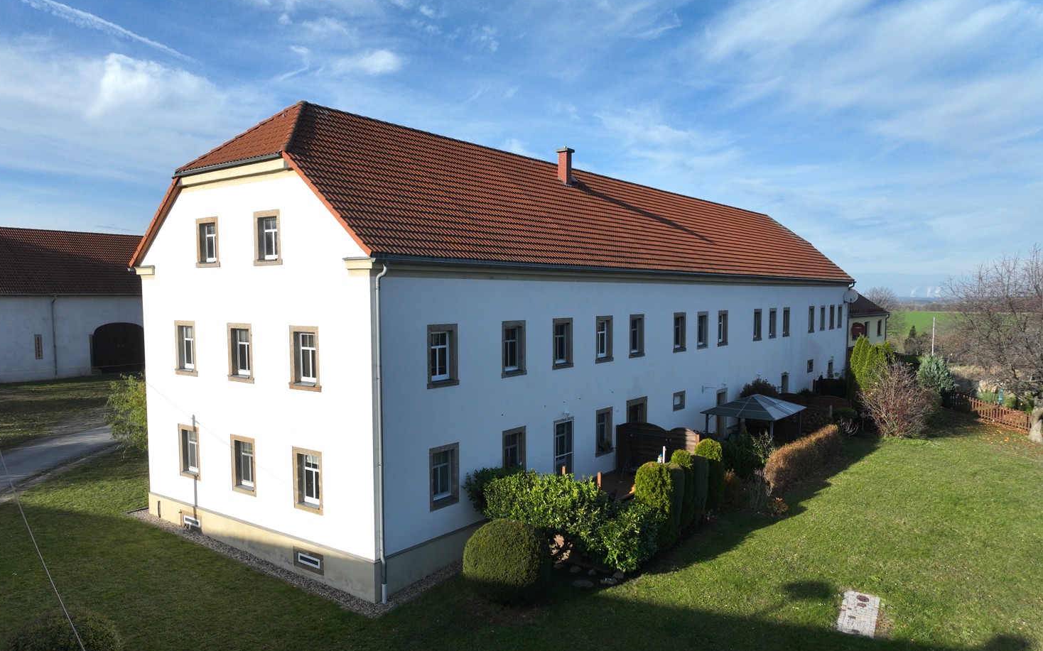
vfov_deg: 47.5
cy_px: 356
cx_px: 511
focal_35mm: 26
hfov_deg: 70.4
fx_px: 739
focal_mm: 12.29
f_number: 2.8
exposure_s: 1/2500
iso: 140
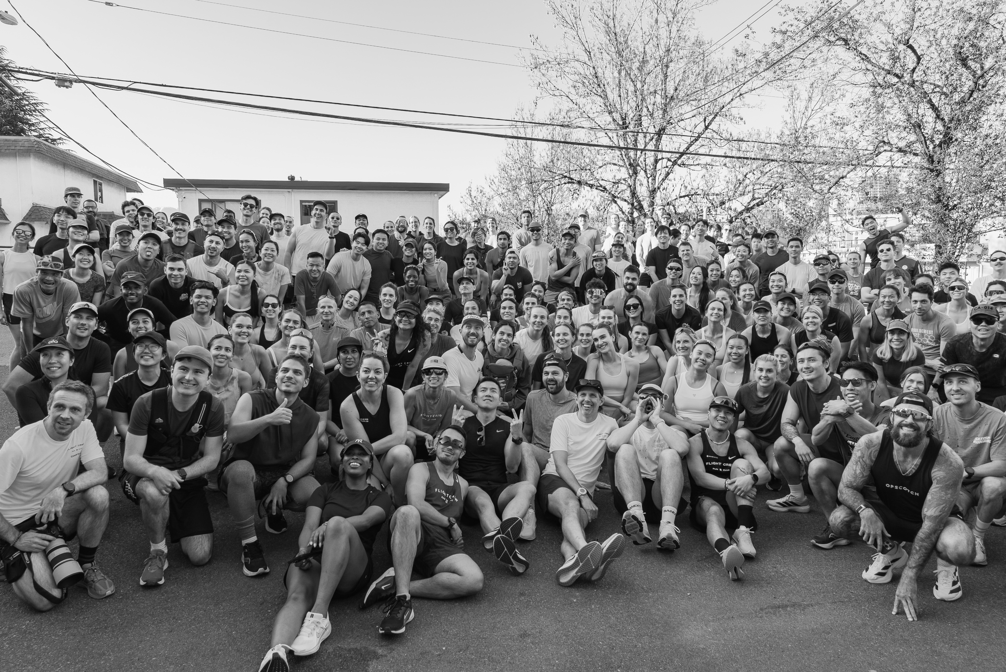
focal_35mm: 24
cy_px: 336
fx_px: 671
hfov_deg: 73.7
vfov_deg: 53.2
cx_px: 503
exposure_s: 1/160
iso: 400
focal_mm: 24
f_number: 6.3
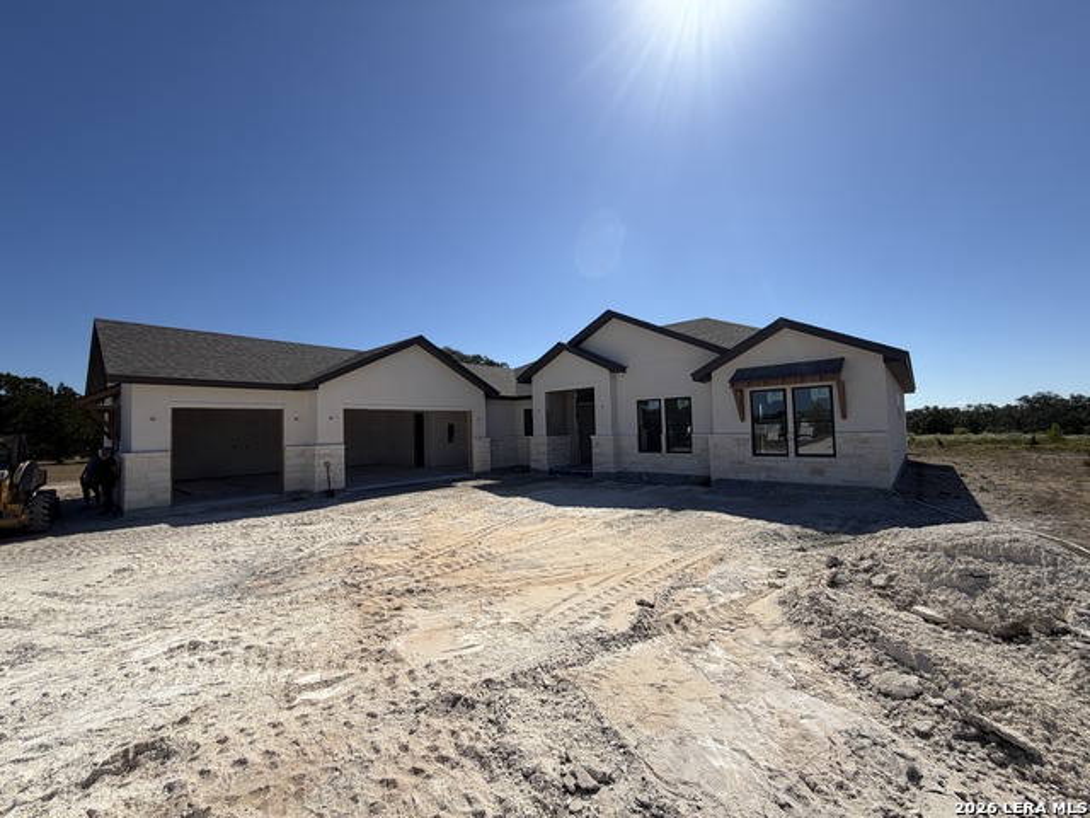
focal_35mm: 14
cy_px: 409
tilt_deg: +1.7
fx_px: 441
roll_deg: +1.7
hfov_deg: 102.1
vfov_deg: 85.7
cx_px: 545
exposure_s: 1/1534
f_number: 2.2
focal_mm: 2.22
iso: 20
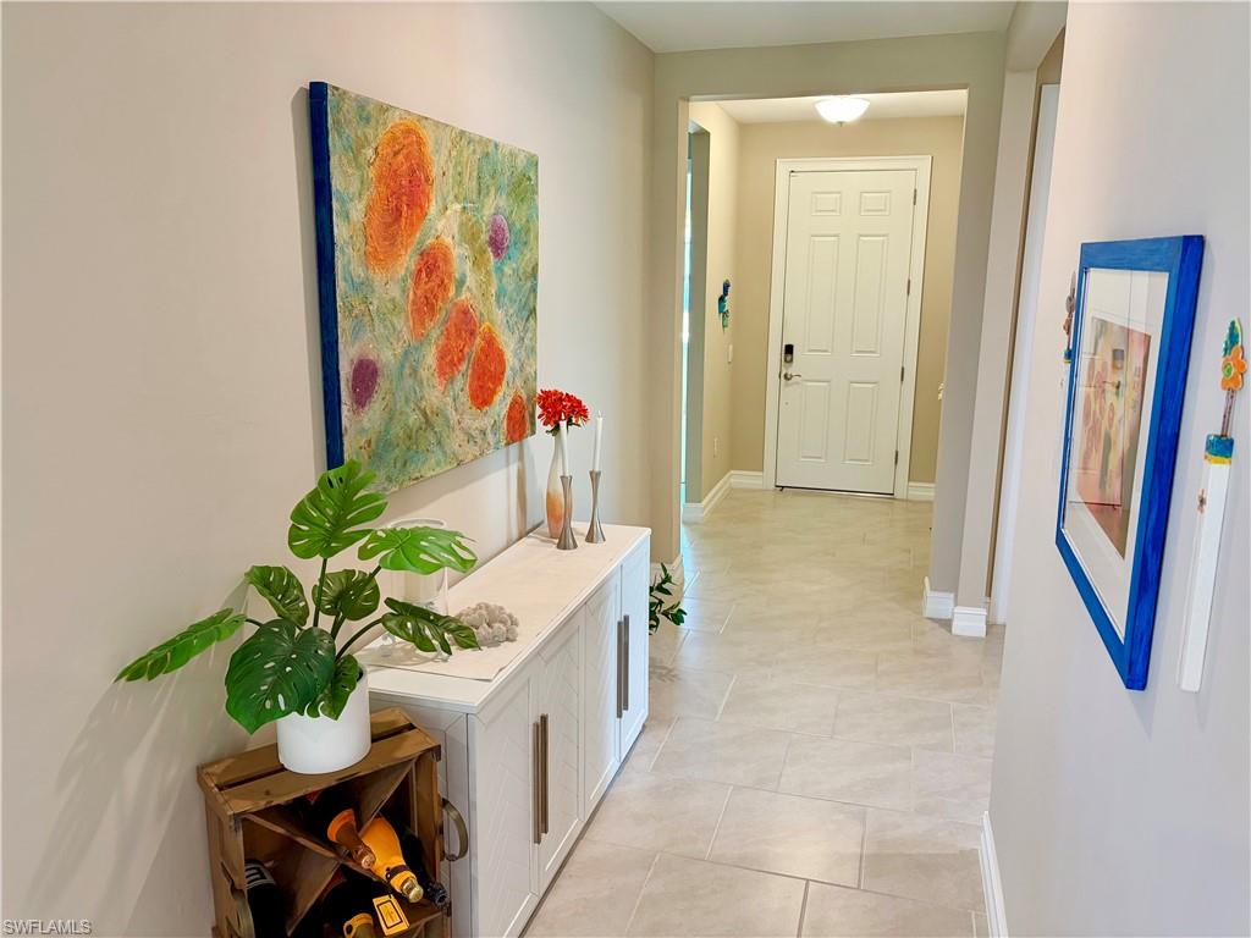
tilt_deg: -11.8
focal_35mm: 26
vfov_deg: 53.1
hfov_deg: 67.3
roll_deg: +0.1
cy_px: 469
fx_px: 940
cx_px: 626
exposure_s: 1/60
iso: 160
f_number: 1.6
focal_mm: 5.96
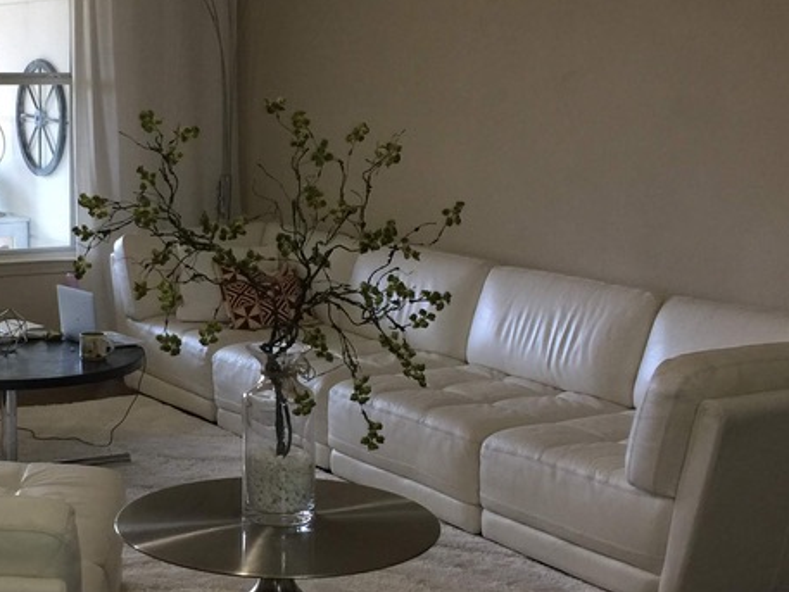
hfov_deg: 29.1
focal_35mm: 65
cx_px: 142
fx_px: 1482
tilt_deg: -9.3
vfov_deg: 22.6
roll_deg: -1.8
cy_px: 319
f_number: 2.2
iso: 64
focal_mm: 4.15
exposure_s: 1/15
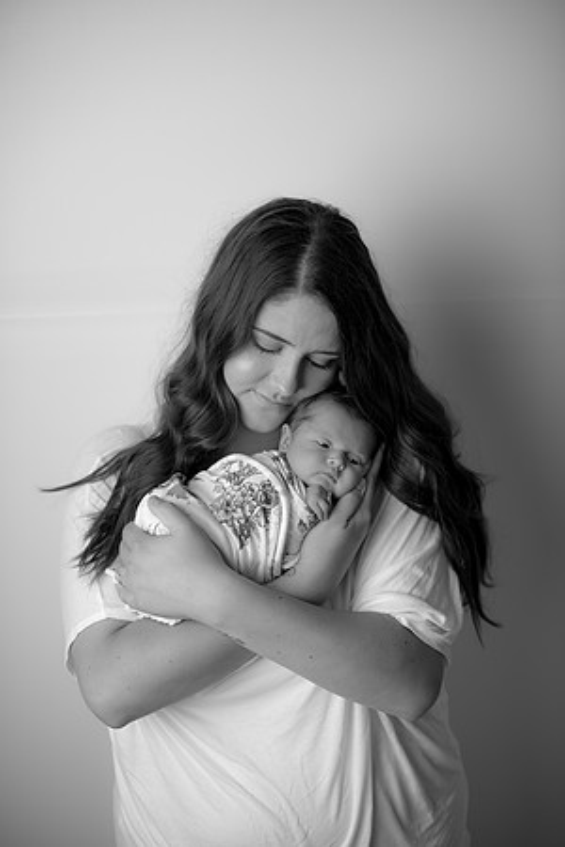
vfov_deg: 39.6
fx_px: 1177
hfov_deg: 27.0
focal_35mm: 50
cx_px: 282
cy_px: 424
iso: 100
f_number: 2.5
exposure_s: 1/200
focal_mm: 50
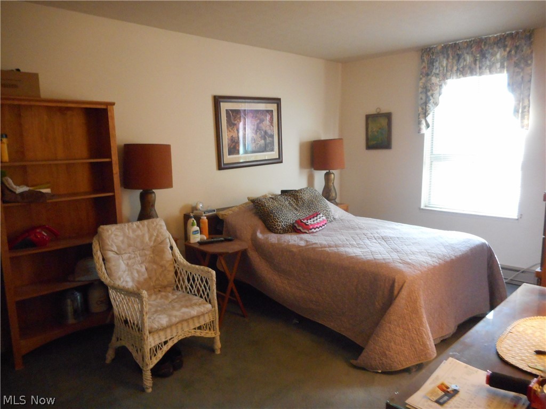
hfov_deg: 69.4
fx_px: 394
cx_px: 273
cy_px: 204
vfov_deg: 54.9
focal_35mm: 25
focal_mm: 4.5
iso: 500
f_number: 3.7
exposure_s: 1/8
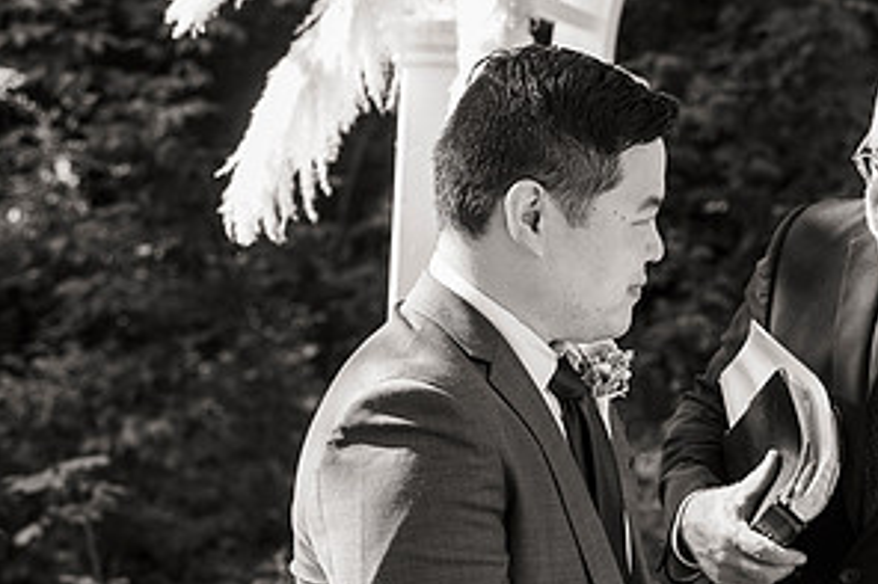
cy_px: 568
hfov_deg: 20.3
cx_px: 848
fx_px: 2389
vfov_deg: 13.8
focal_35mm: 98
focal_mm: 50
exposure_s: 1/640
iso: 1000
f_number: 4
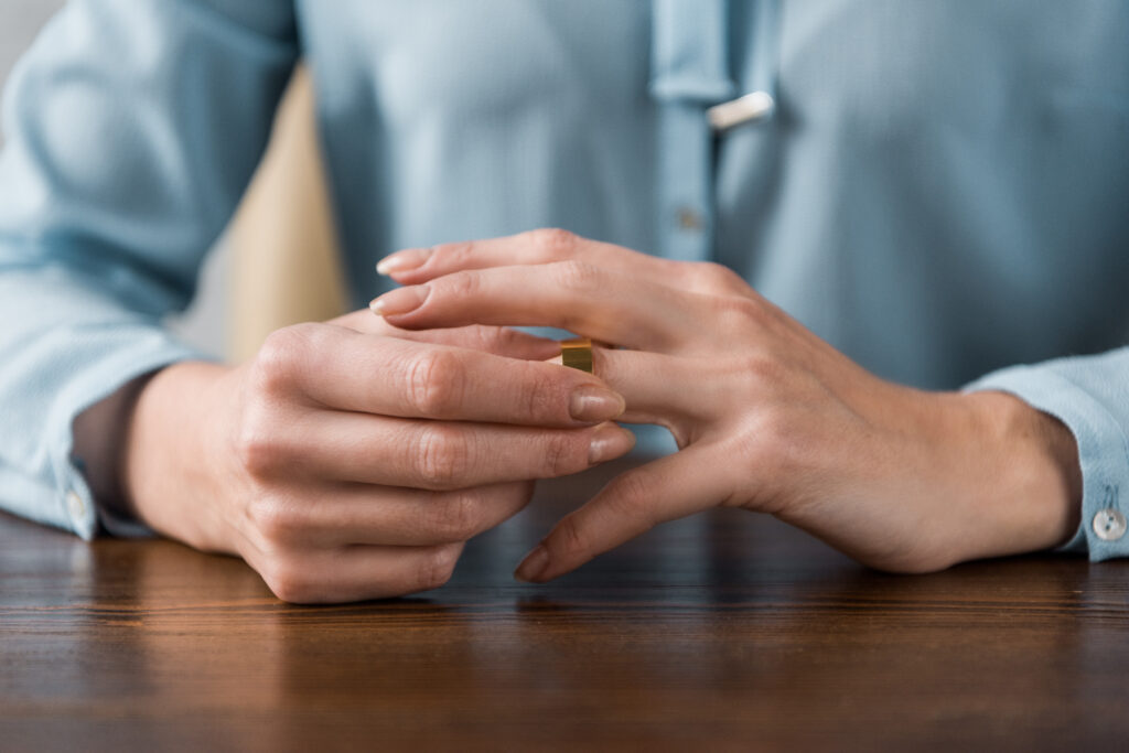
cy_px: 376
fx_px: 2195
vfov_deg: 19.5
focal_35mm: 70
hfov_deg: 28.8
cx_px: 564
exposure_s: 1/200
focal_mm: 70
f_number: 3.2
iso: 400
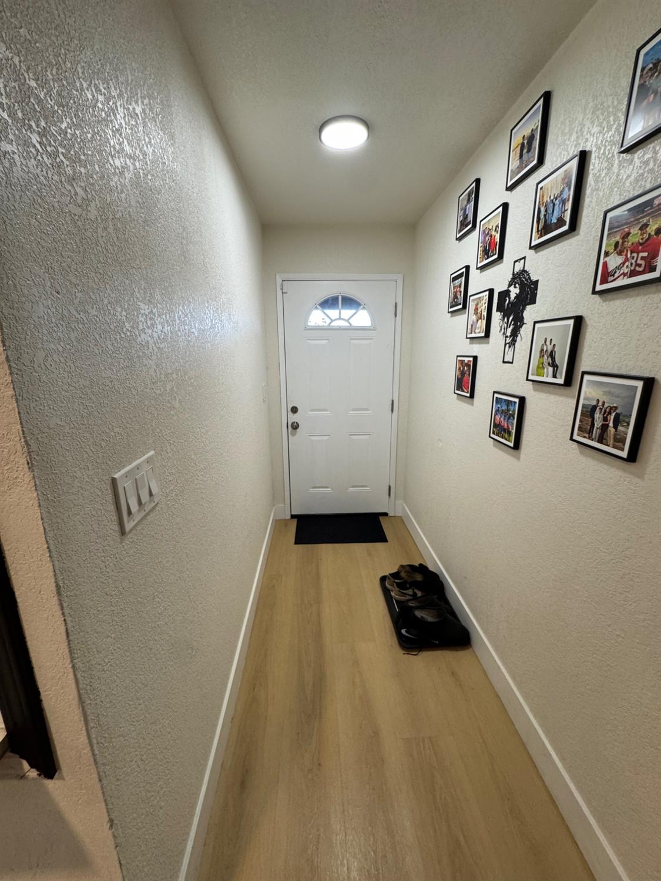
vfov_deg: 102.1
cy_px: 440
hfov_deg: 85.7
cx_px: 330
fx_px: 356
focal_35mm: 14
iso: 200
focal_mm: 2.22
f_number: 2.2
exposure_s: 1/120
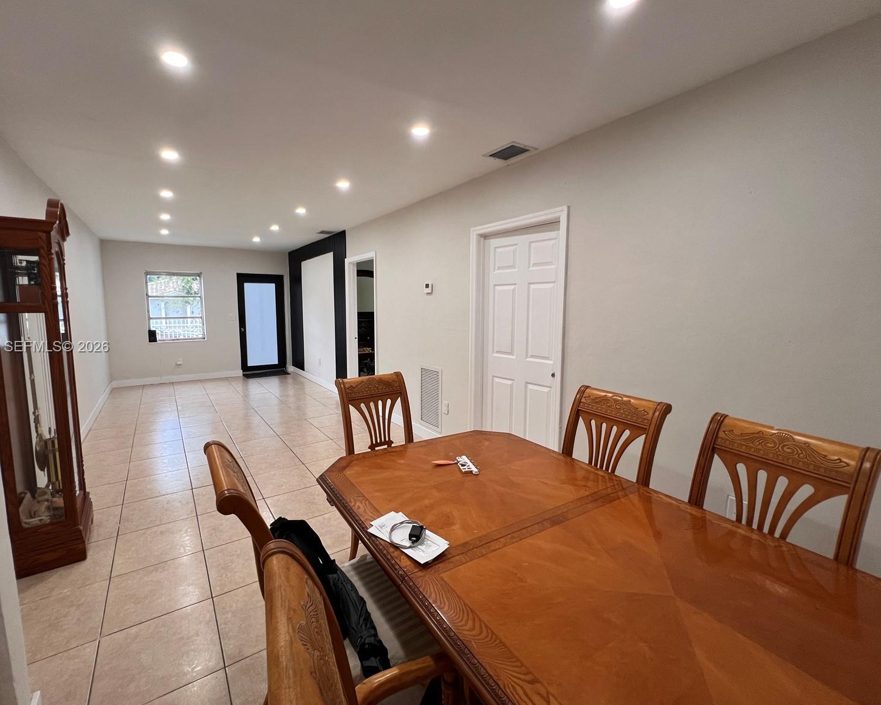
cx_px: 406
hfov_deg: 100.5
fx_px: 365
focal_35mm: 14
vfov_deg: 88.0
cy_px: 348
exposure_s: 1/120
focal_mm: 1.57
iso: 160
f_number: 1.8
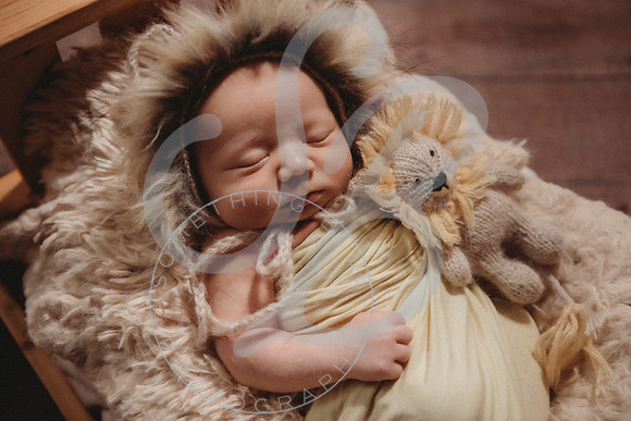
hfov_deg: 41.1
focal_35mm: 48
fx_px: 841
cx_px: 316
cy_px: 210
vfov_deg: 28.1
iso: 100
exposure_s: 1/125
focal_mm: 48
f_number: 2.8
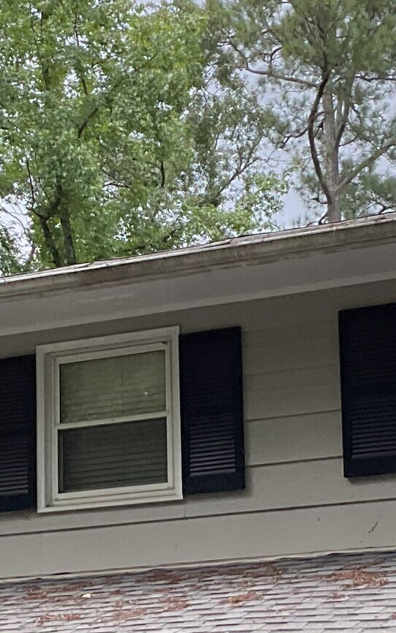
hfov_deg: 12.0
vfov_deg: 19.0
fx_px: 1883
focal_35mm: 109
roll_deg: -0.4
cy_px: 452
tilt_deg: +12.0
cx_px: 187
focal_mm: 3
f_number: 1.8
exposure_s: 1/259
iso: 16
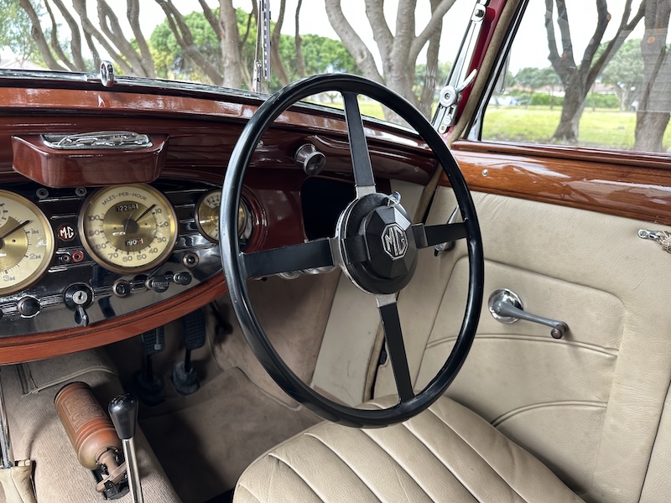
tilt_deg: -17.5
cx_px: 336
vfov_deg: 56.8
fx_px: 465
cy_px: 252
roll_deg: -1.4
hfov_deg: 71.6
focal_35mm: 24
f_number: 1.78
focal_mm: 6.86
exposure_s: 1/121
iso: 64
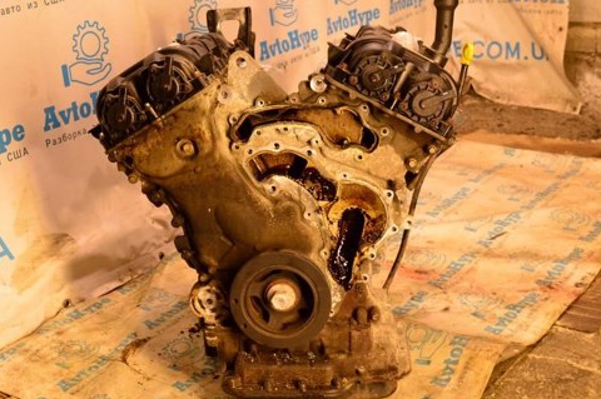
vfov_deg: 24.1
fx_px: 934
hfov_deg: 35.6
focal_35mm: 56
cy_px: 176
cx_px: 245
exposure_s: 1/50
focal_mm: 28
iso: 1600
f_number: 8
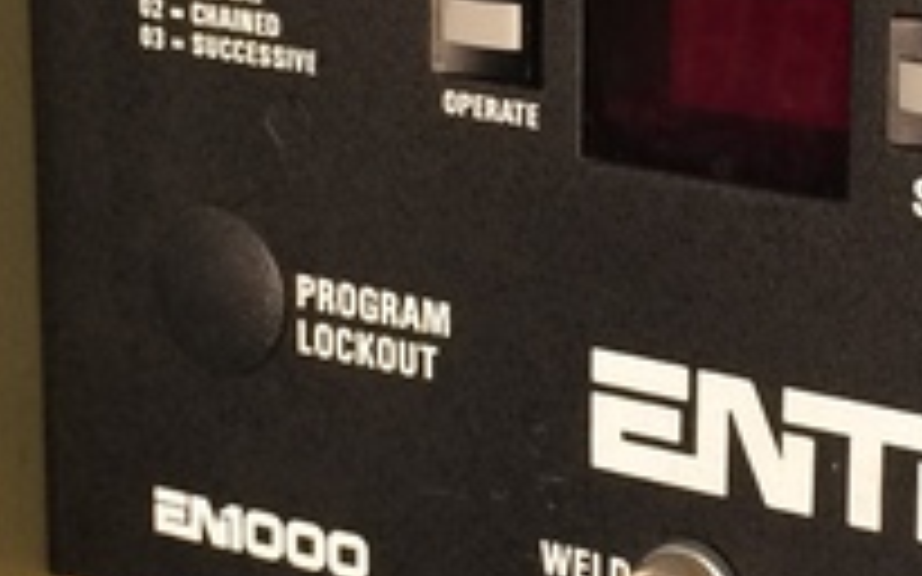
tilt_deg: -14.5
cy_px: 176
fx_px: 3014
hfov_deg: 17.2
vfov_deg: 10.9
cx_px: 778
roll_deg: -0.9
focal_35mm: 120
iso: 100
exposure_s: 1/30
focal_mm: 4.15
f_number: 2.2
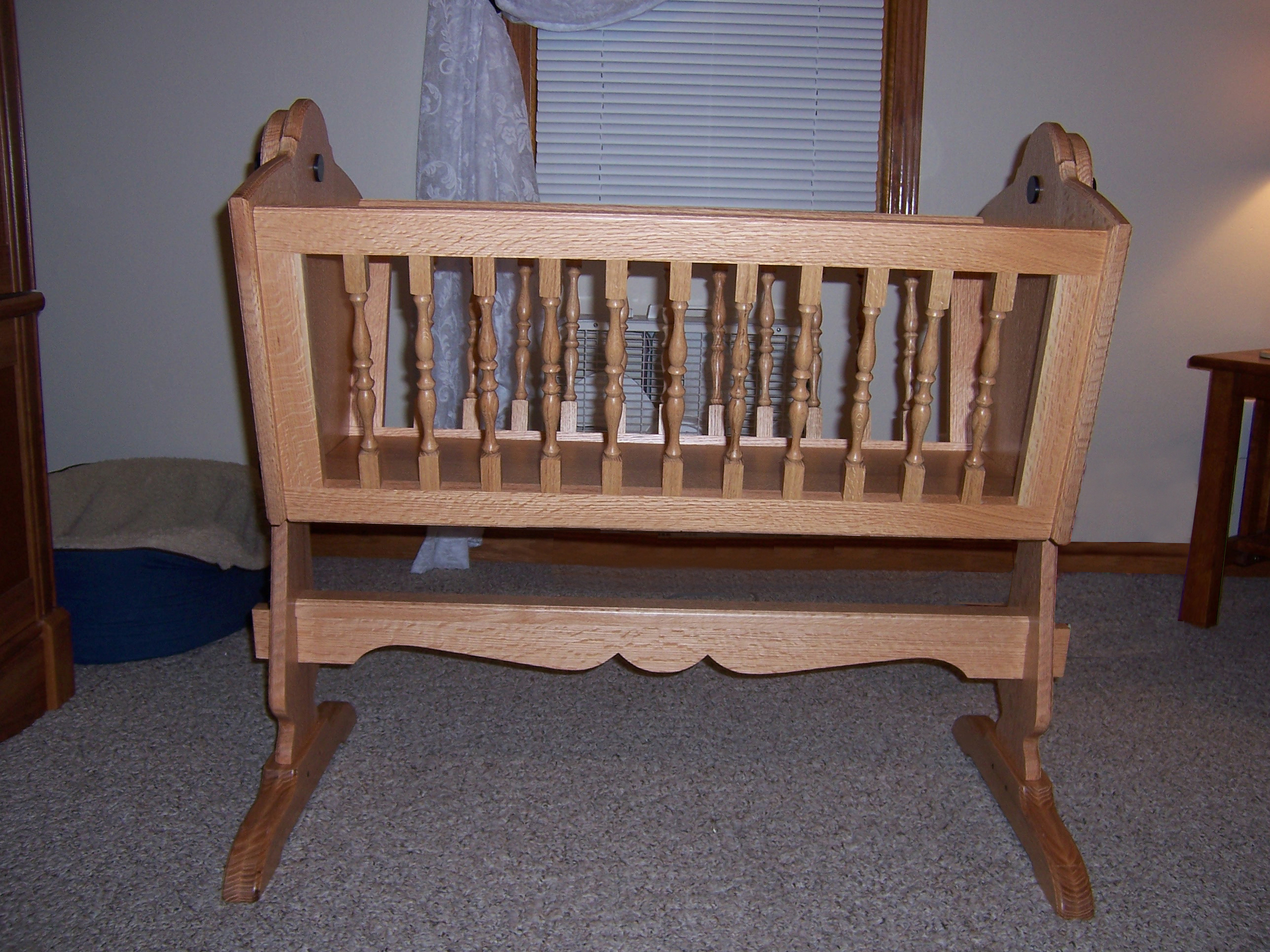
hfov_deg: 55.4
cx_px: 635
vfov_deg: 42.9
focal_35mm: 33
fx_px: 1211
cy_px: 476
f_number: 2.8
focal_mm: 5.5
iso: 80
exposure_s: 1/60
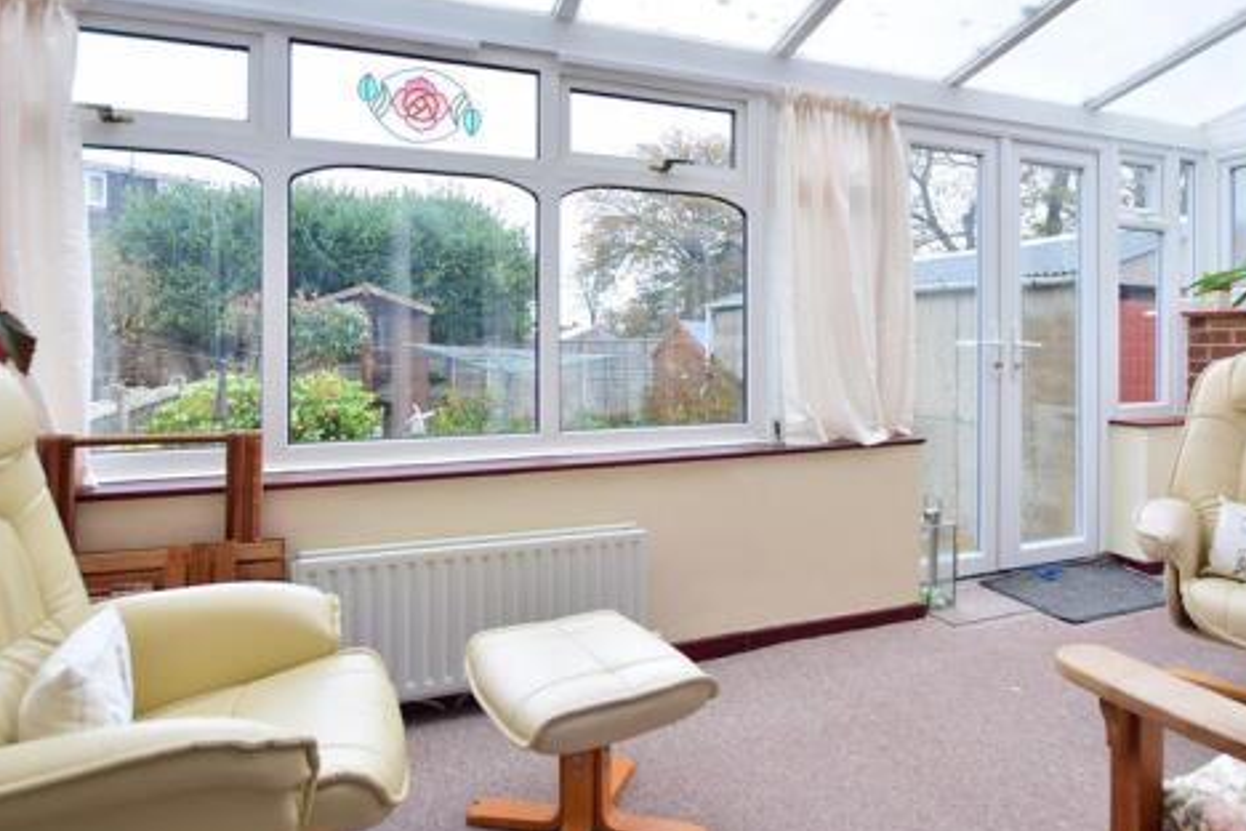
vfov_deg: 59.1
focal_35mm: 21
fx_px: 727
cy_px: 342
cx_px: 700
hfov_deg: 80.8
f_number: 5
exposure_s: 1/100
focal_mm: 10
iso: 200
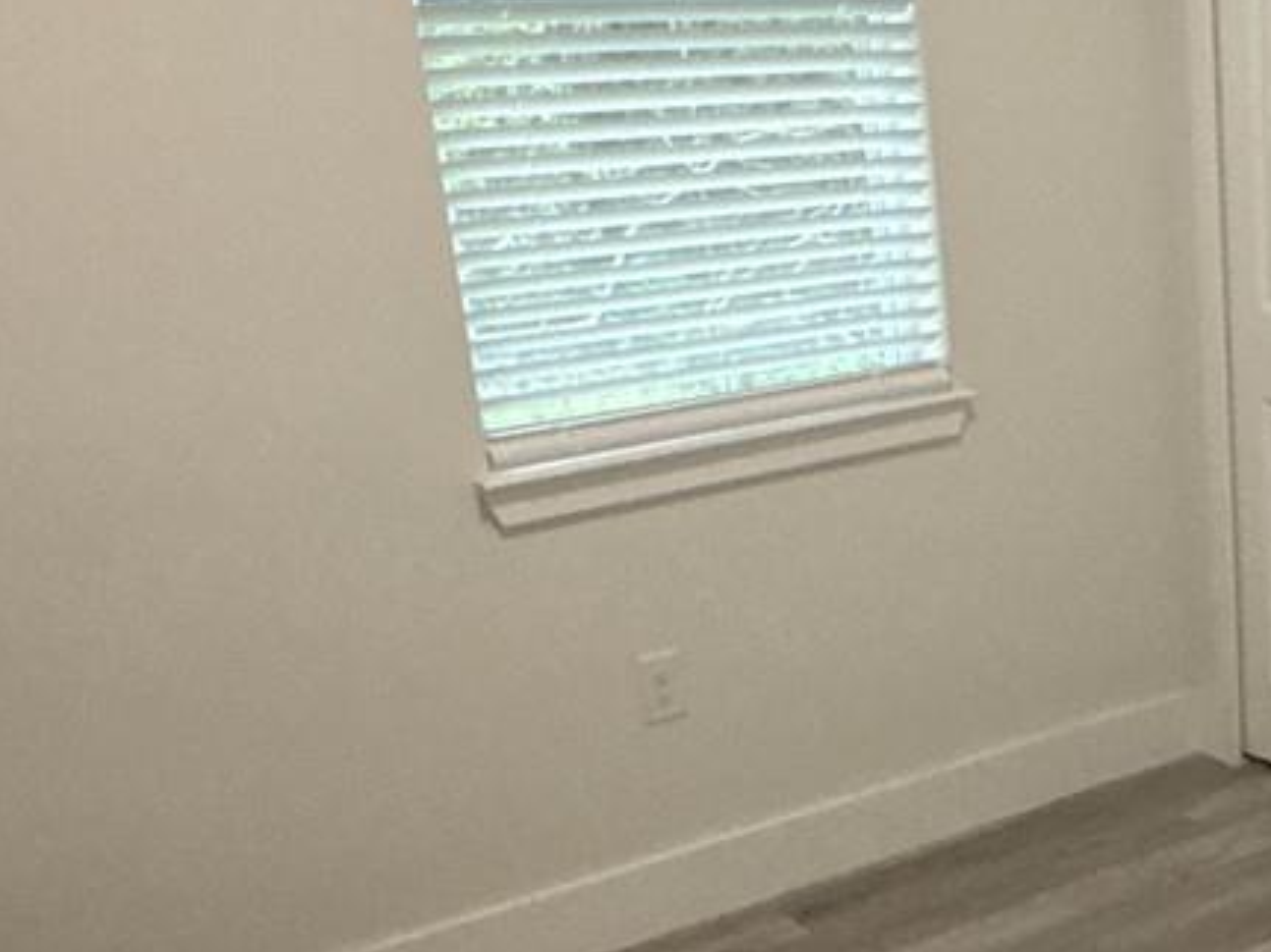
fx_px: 1909
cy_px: 651
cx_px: 1262
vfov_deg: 27.8
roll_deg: +2.1
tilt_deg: -17.3
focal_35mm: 52
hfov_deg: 33.7
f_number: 2.2
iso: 320
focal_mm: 2.22
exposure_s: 1/80
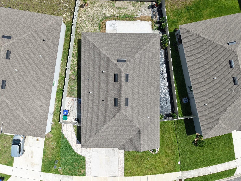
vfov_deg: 56.8
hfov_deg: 71.6
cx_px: 120
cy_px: 90
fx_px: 167
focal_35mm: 24
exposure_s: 1/500
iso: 160
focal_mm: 8.67
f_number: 1.8
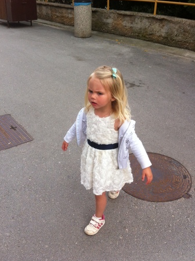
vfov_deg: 49.0
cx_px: 91
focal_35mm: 38
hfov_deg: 37.7
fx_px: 286
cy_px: 135
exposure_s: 1/207
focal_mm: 3.85
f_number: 2.8
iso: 80
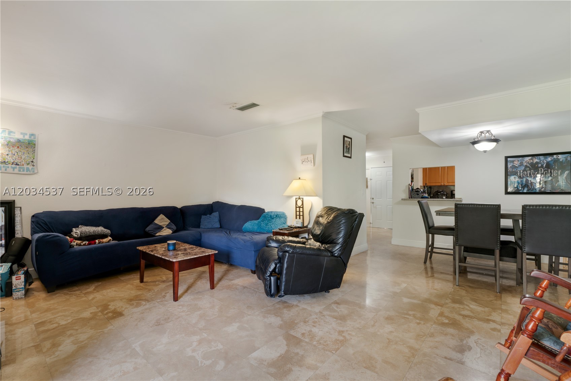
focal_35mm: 16
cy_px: 190
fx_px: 254
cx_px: 286
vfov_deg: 73.8
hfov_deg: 96.7
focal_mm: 16
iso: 100
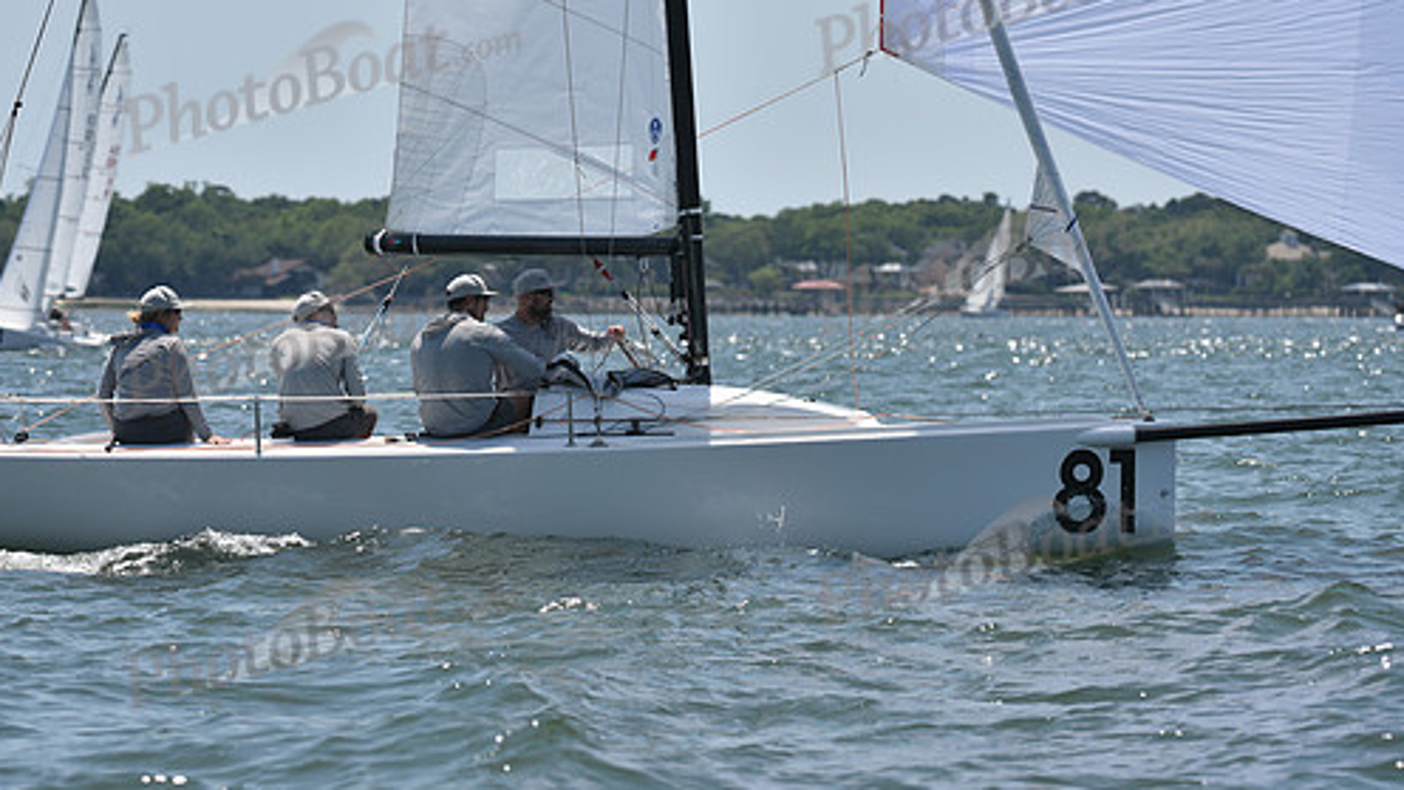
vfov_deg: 5.0
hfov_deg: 8.8
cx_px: 671
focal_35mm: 245
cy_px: 449
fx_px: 9121
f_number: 5.6
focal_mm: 200
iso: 100
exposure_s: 1/800
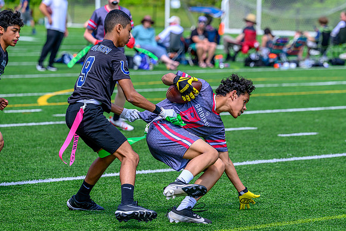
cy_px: 88
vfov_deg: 7.9
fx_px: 1663
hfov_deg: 11.9
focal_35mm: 173
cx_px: 177
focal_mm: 140
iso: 220
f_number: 4
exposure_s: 1/1600
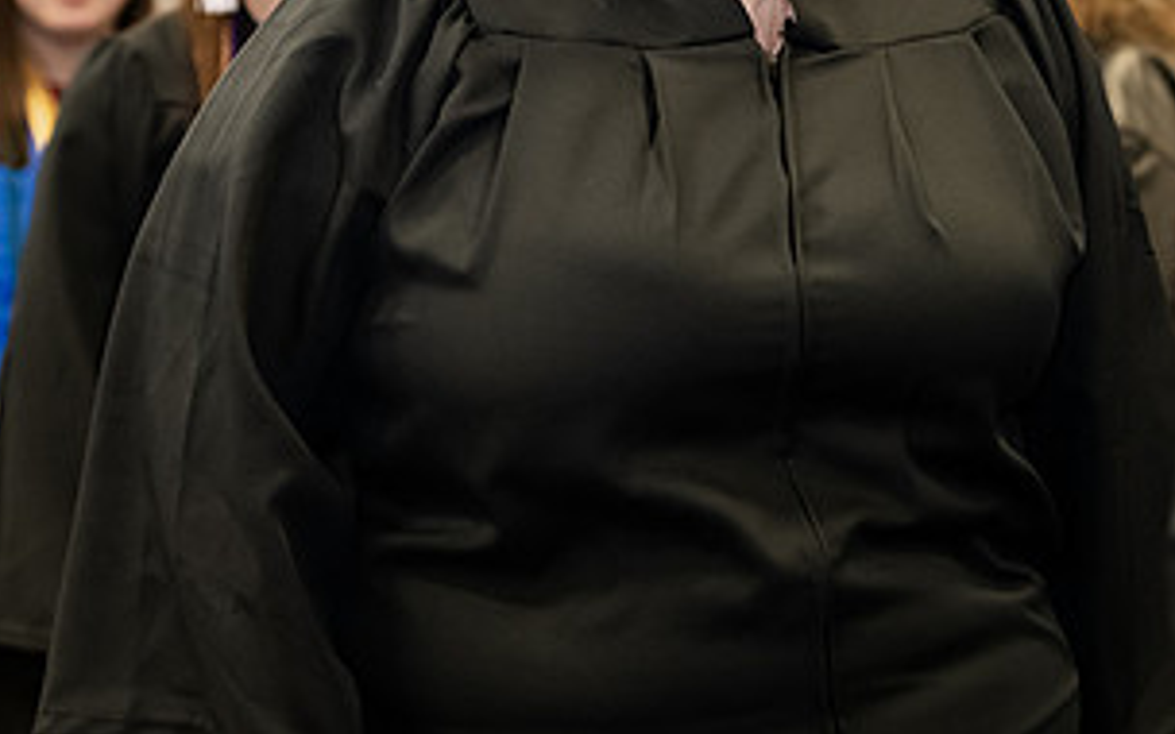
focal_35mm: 179
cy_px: 2
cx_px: 750
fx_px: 5732
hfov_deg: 11.7
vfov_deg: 7.3
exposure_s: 1/200
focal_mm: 92
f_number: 3.2
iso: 2000
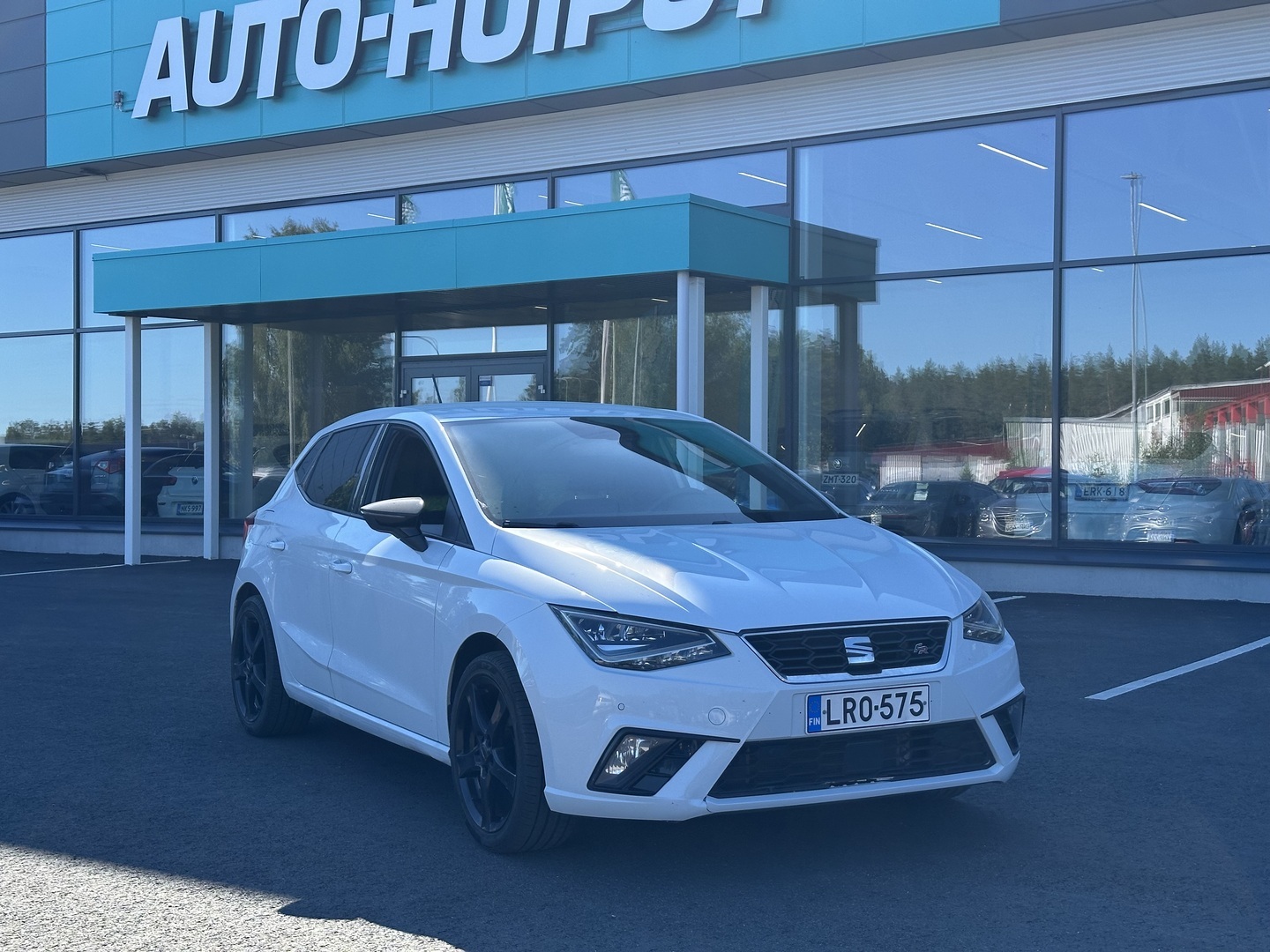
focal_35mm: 48
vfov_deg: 30.3
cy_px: 476
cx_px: 635
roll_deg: -0.3
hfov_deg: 39.7
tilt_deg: +0.4
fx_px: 1761
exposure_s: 1/1590
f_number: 1.78
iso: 64
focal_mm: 6.86
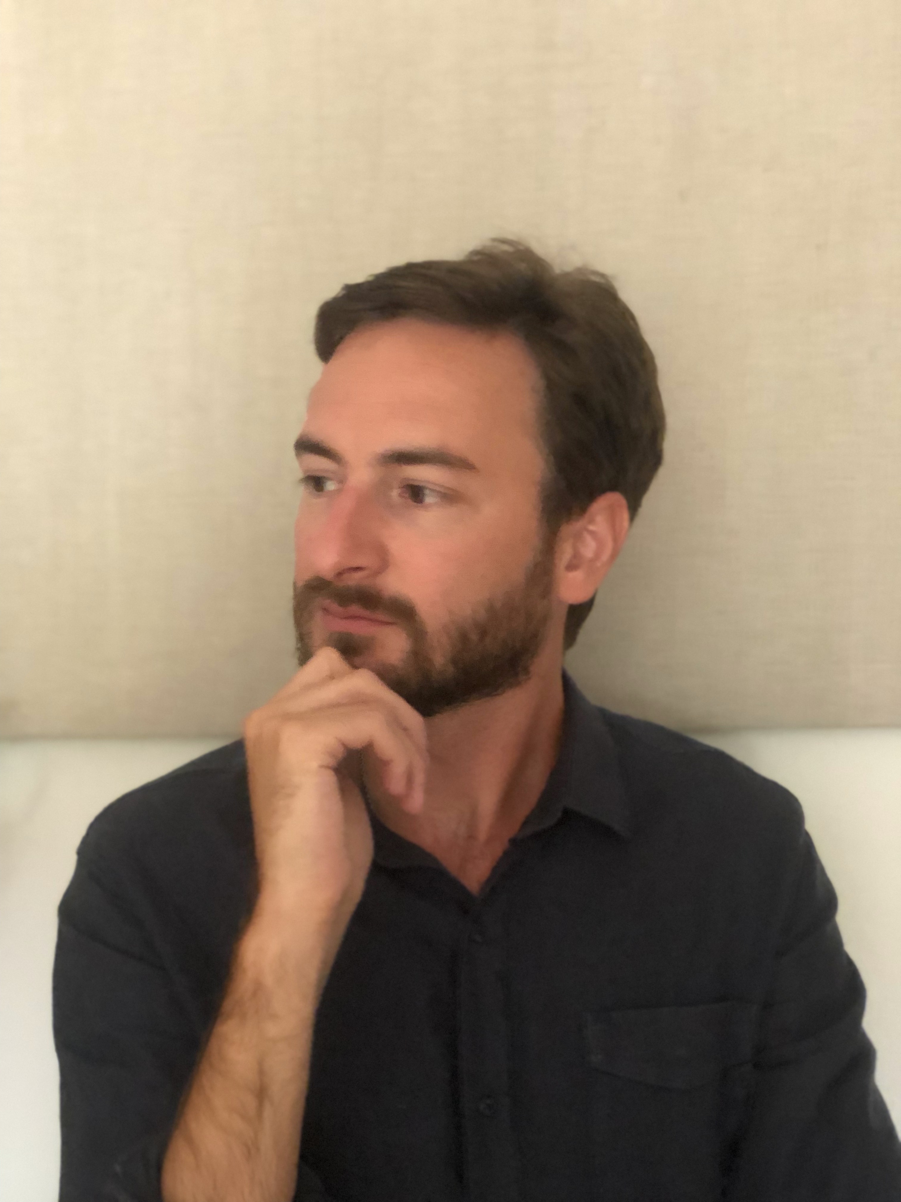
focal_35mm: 52
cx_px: 450
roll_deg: +1.6
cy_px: 601
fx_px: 1805
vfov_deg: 36.8
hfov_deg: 28.0
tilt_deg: -7.2
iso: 250
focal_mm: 6
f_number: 2.4
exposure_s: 1/8
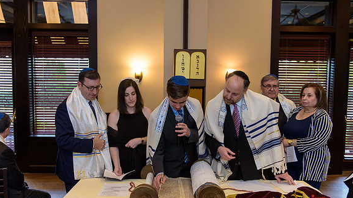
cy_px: 108
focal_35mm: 34
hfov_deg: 58.0
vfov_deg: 34.6
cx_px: 176
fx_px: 318
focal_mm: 32
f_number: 3.2
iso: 1250
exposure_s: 1/125
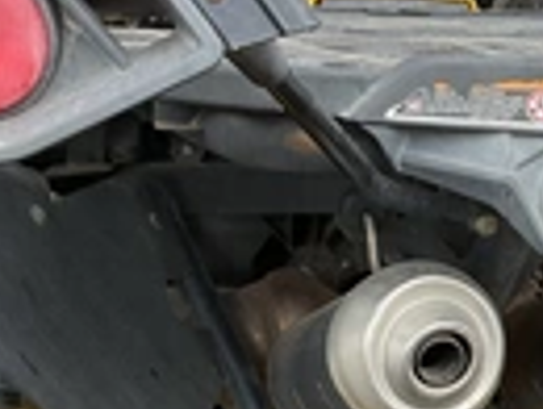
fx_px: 1399
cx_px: 468
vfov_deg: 16.1
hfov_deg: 21.6
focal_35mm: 89
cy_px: 455
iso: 20
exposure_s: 1/188
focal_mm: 3
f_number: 1.8
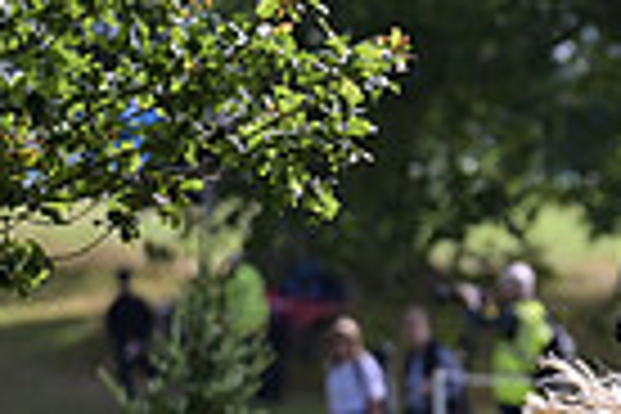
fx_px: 14523
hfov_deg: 2.4
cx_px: 1120
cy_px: 250
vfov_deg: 1.6
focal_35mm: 842
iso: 250
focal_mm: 200
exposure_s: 1/1250
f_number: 4
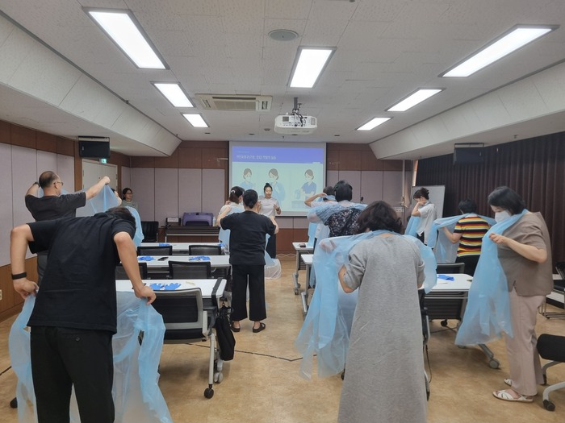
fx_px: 424
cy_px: 212
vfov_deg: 53.1
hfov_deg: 67.3
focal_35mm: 26
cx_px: 282
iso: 125
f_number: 1.8
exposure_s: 1/120
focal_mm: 5.4
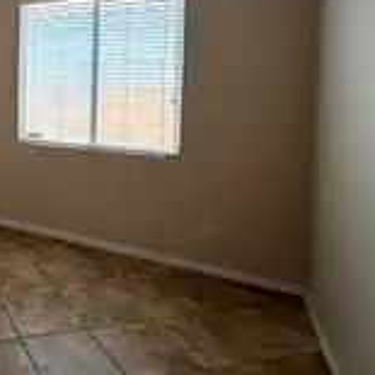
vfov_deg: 49.3
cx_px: -29
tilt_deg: -2.3
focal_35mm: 32
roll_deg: -1.2
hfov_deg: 41.6
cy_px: 99
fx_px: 392
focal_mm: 2.22
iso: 640
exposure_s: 1/60
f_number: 2.2
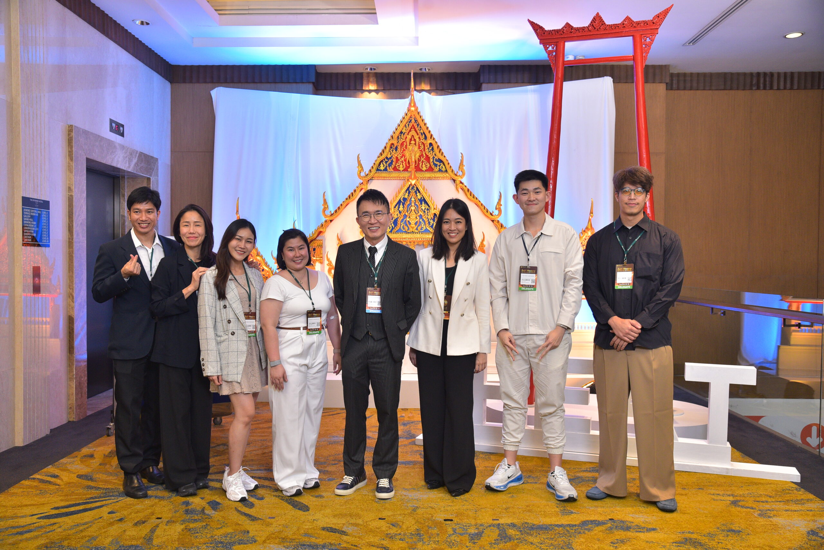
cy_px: 275
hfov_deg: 61.9
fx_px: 687
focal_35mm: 30
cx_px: 412
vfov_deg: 43.6
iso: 1600
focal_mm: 30
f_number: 5.6
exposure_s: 1/125
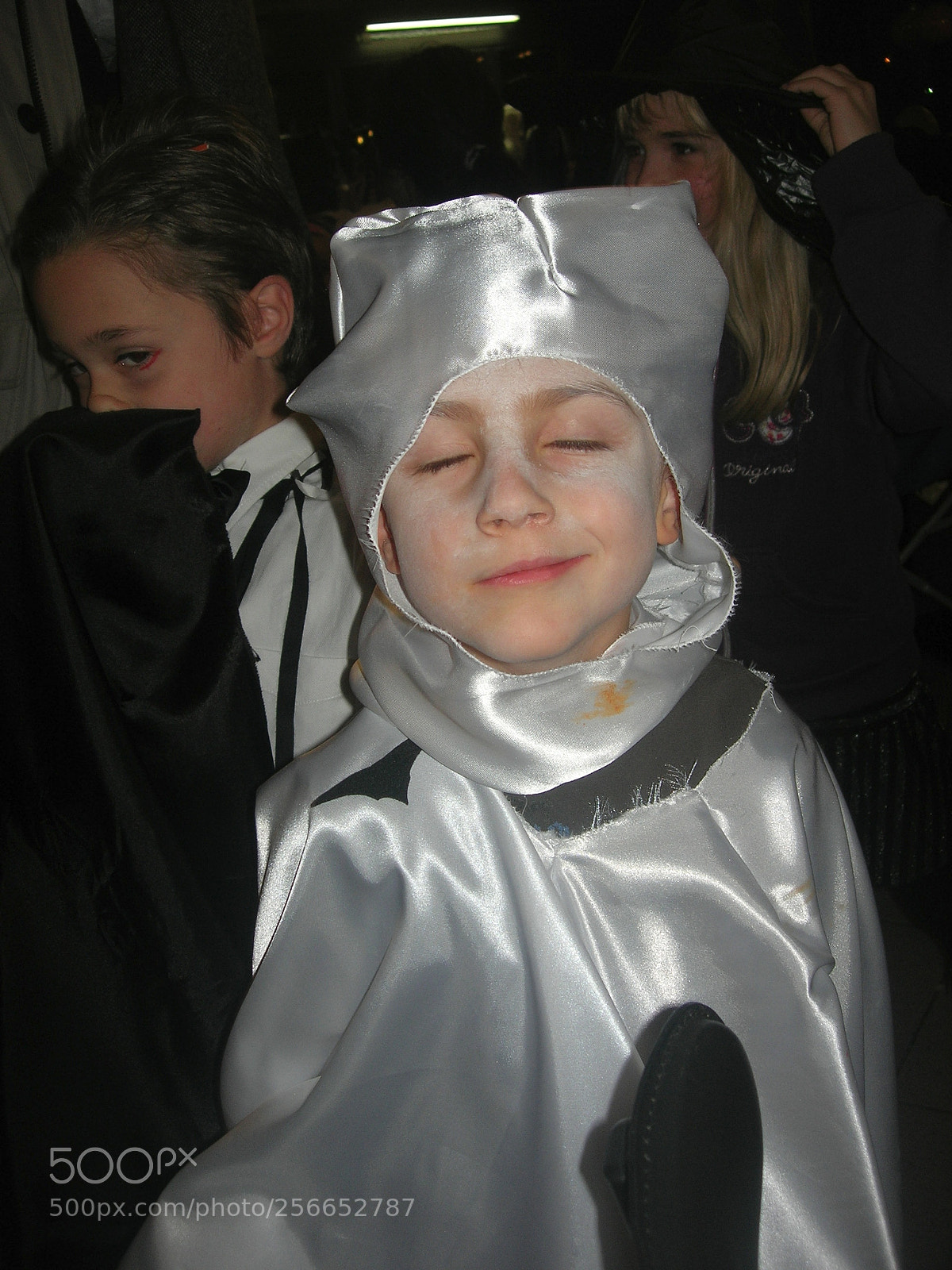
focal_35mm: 38
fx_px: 1393
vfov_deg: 49.0
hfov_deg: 37.7
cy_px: 635
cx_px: 476
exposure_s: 1/60.1
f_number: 2.8
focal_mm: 7.8
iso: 64
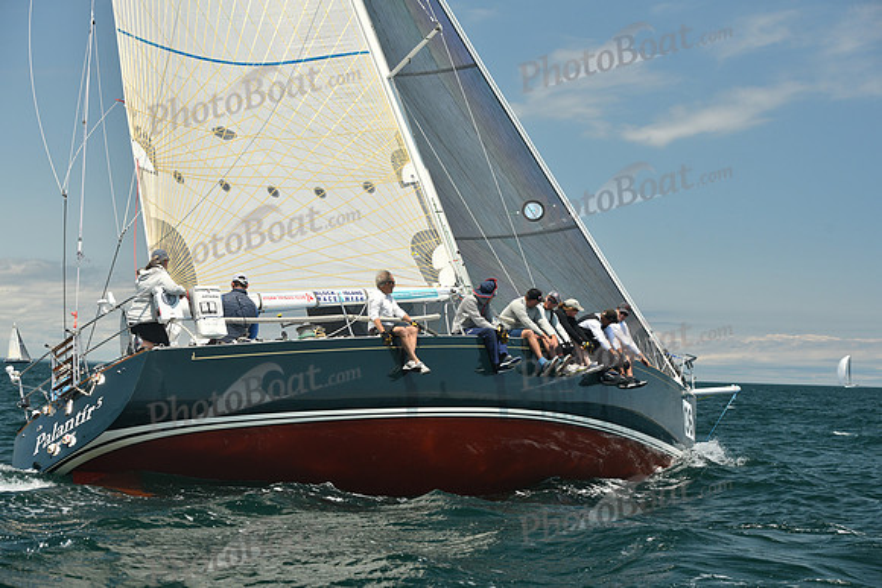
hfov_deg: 28.8
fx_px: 1715
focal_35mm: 70
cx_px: 441
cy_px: 294
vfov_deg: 19.5
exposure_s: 1/640
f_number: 6.3
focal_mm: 70
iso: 320
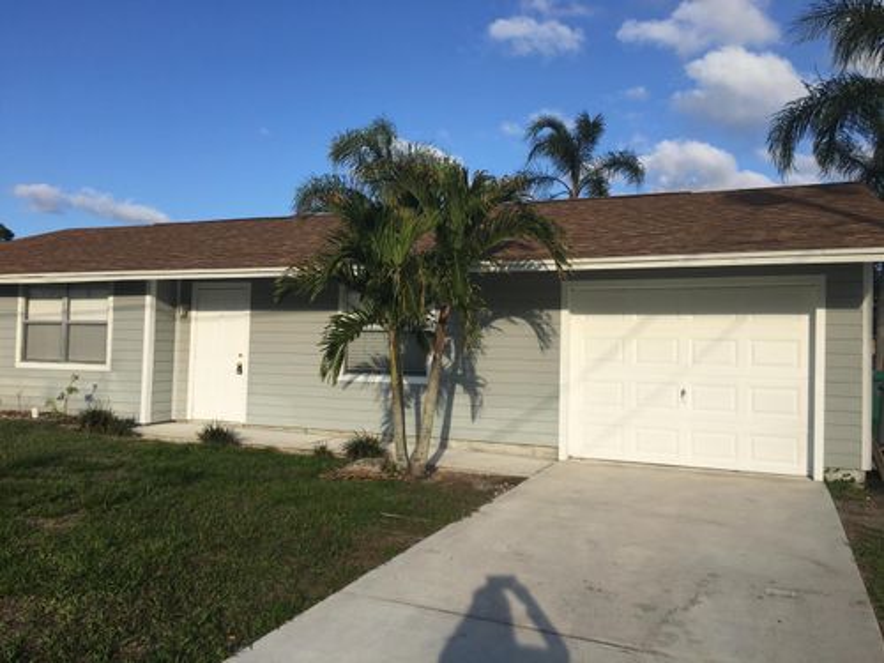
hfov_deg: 61.7
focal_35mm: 29
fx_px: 741
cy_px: 332
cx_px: 442
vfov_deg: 48.2
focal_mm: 4.15
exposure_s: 1/2137
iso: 25
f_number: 2.2
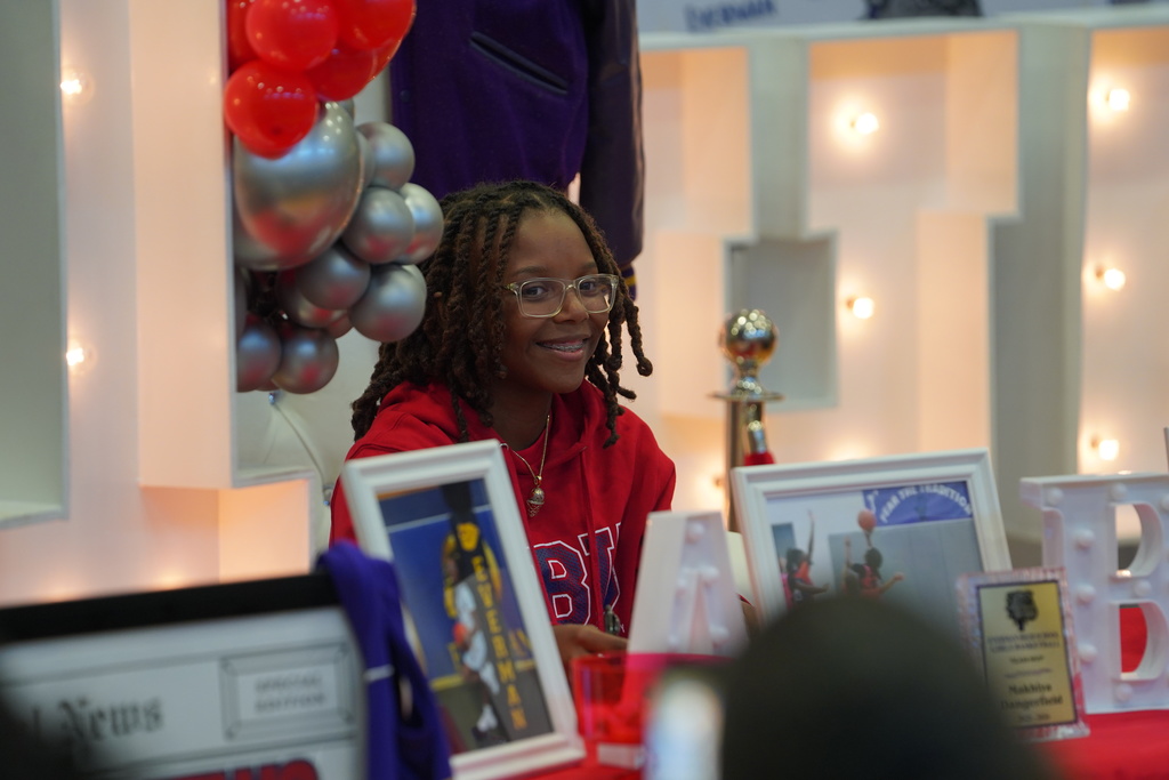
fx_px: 6430
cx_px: 584
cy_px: 390
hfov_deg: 10.4
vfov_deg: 6.9
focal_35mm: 198
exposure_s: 1/200
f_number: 4
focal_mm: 198
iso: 1600
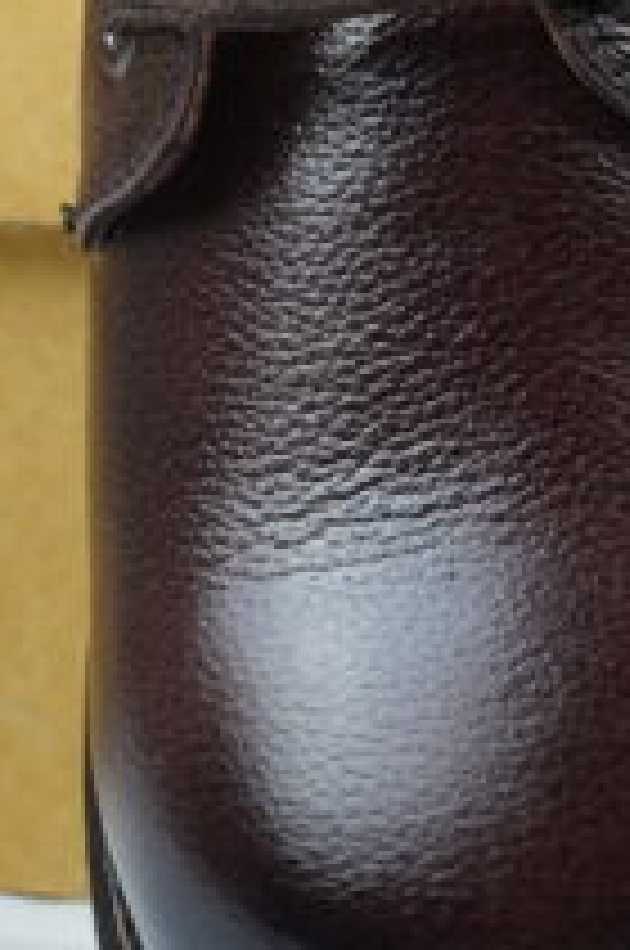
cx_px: -32
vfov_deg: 10.5
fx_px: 4996
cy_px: -410
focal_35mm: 190
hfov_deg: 7.2
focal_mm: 44.4
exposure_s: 1/100
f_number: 8
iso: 1000
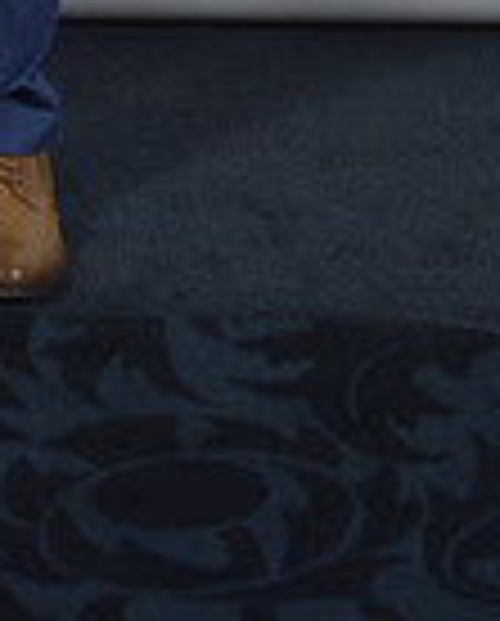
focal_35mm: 165
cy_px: -662
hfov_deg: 9.2
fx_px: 3042
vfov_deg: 10.6
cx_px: -185
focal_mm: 28
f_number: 5.6
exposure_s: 1/125
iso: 1600
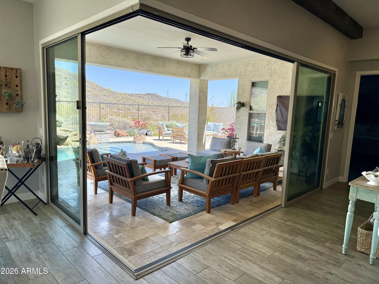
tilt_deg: -7.8
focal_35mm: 24
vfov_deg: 56.8
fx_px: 263
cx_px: 190
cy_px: 142
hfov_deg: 71.6
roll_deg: -2.5
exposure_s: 1/1060
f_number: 1.78
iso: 100
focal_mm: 6.76
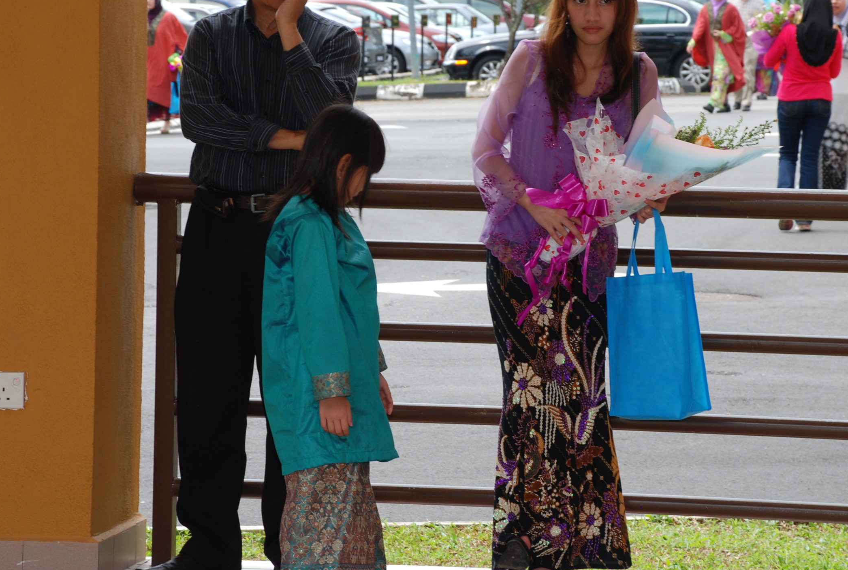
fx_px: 3918
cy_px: 183
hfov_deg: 12.4
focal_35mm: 166
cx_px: 458
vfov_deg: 8.3
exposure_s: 1/160
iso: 200
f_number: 8
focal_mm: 80
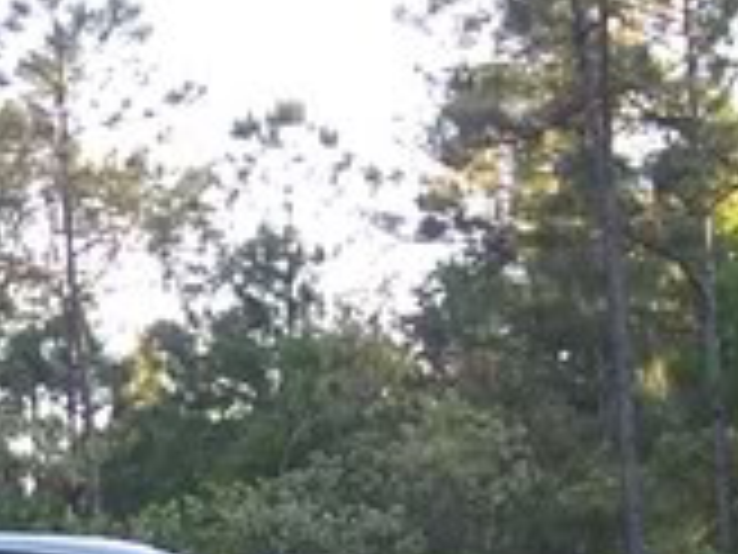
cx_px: -148
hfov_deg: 13.3
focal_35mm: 144
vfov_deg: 10.1
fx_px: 3070
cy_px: 694
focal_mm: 5.6
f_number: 2.8
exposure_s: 1/125
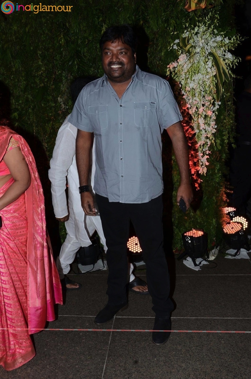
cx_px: 126
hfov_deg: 41.6
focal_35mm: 32
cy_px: 190
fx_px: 331
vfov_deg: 59.6
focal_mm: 21
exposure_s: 1/125
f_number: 9
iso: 500
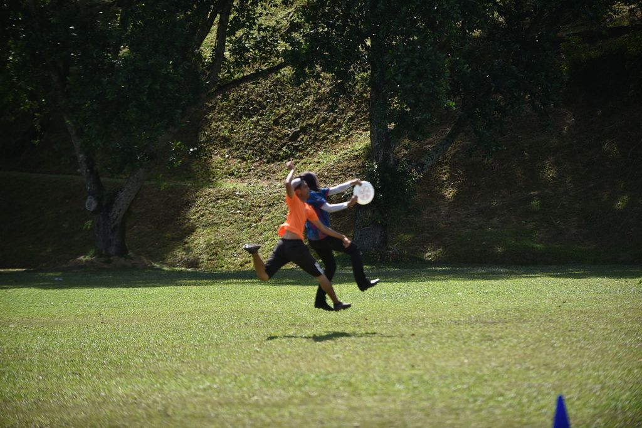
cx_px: 321
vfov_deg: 9.2
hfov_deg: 13.7
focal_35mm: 150
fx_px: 2675
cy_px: 214
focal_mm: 150
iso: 100
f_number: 2.8
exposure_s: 1/1600
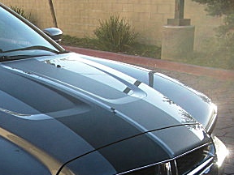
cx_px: -8
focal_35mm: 80
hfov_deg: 23.3
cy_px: 168
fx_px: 541
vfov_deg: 18.1
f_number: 2.8
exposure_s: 1/200
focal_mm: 6.3
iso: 50
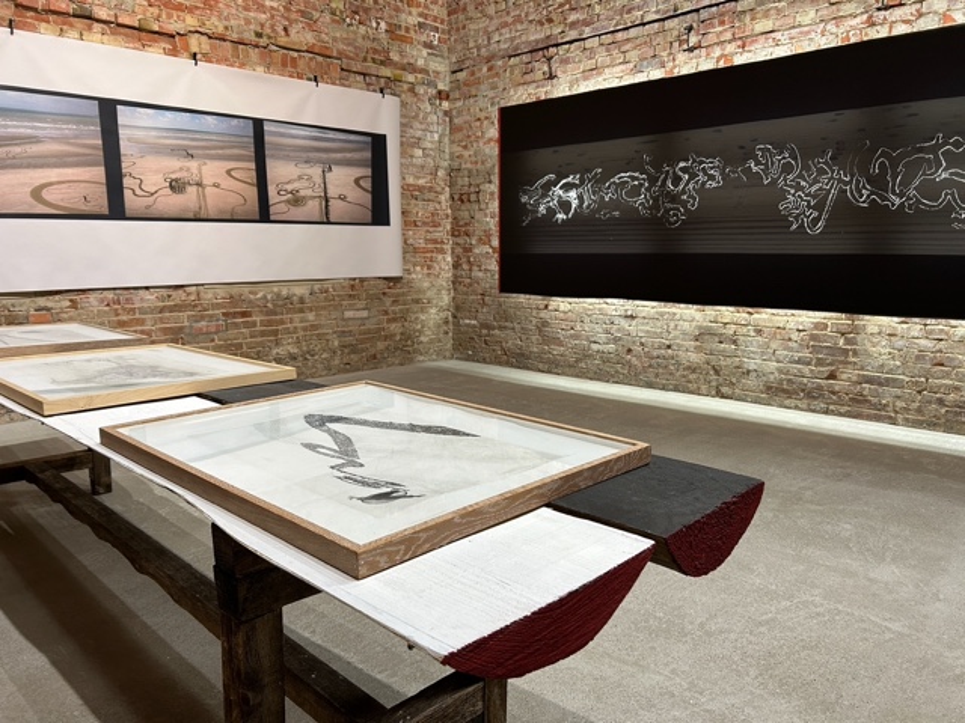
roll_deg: +0.3
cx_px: 482
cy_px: 362
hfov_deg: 67.3
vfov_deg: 53.1
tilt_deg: -9.8
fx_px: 725
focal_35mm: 26
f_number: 1.5
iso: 100
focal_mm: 5.7
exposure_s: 1/100
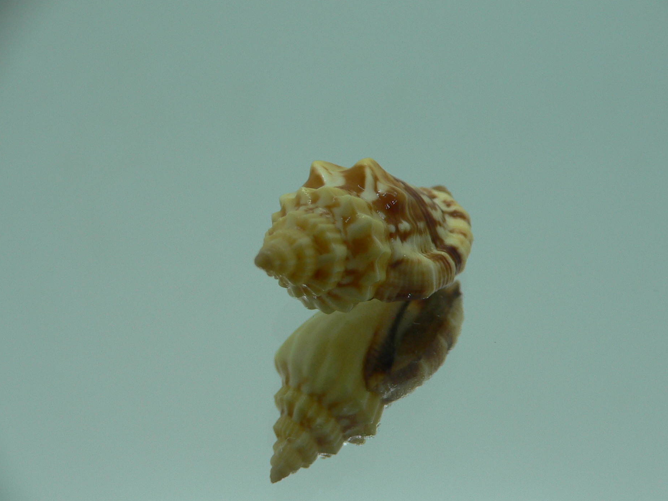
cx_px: 353
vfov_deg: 37.7
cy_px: 264
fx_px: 733
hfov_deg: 49.0
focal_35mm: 38
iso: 80
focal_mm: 4.6
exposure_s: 1/80
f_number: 2.8
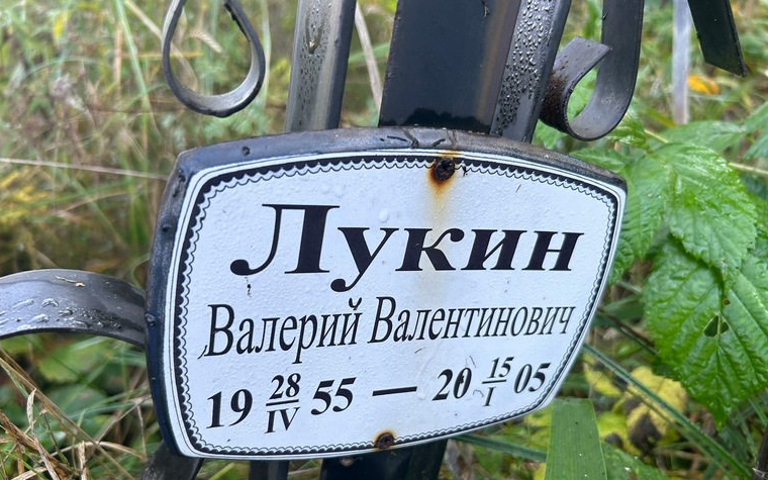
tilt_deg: -30.0
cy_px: 295
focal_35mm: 29
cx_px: 383
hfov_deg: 64.6
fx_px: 607
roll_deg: +3.7
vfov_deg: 42.9
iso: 40
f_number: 1.5
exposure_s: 1/156
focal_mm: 5.7
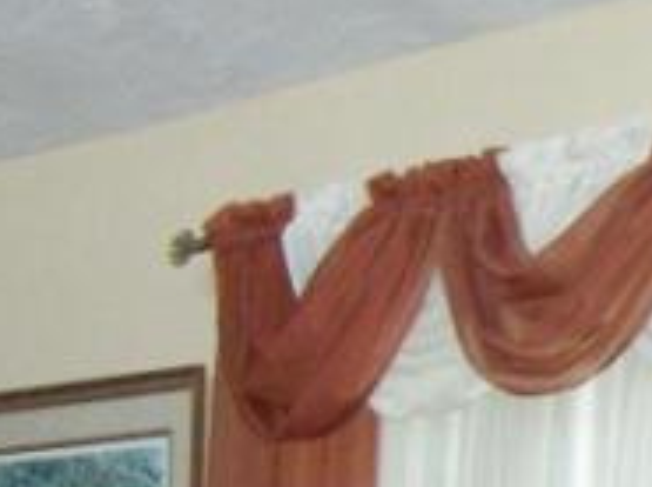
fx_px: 3440
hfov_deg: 10.1
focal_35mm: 183
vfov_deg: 7.6
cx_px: -585
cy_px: 1115
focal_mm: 5.8
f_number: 3.2
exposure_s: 1/60
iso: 286
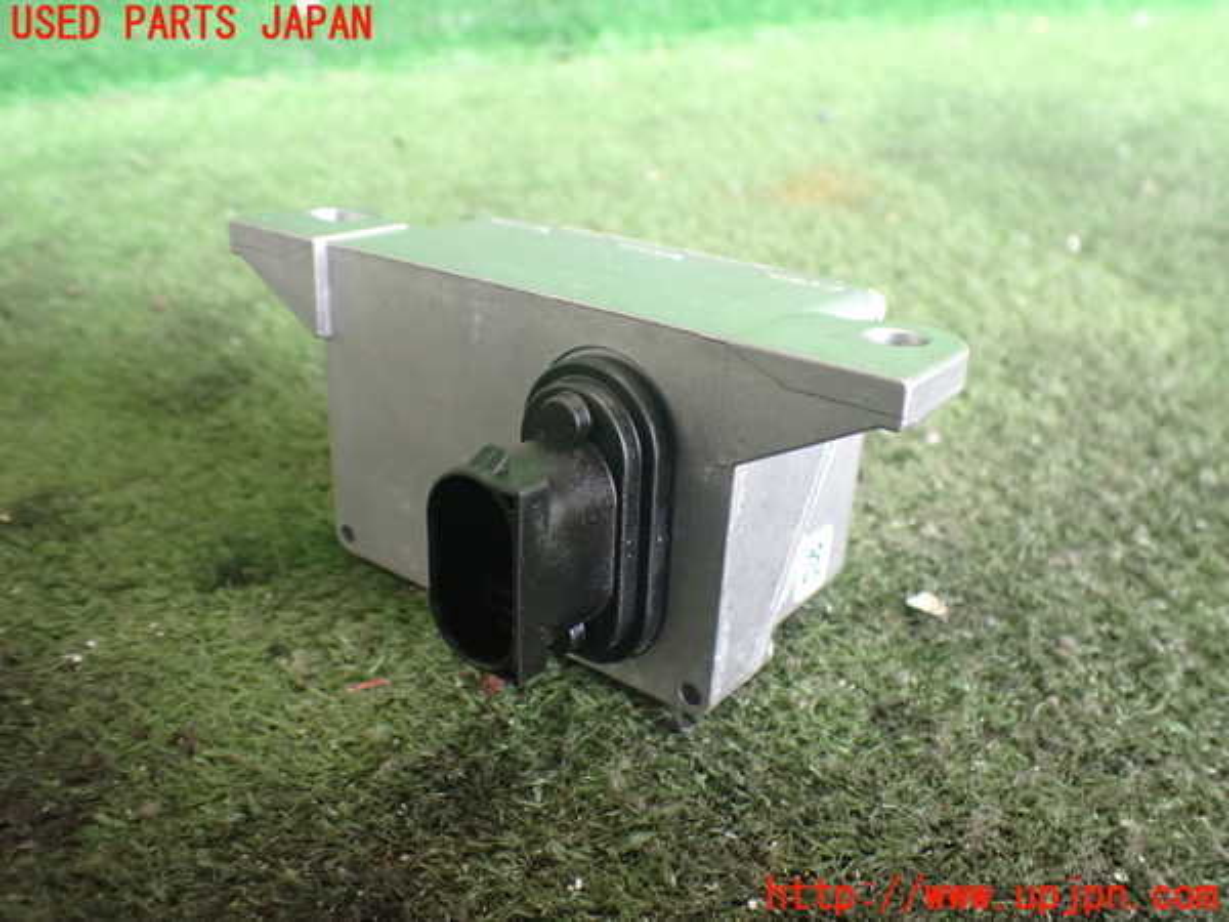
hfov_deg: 60.0
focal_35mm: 30
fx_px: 1065
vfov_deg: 46.8
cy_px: 461
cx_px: 614
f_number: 2.3
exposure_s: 1/125
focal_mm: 5.4
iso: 800
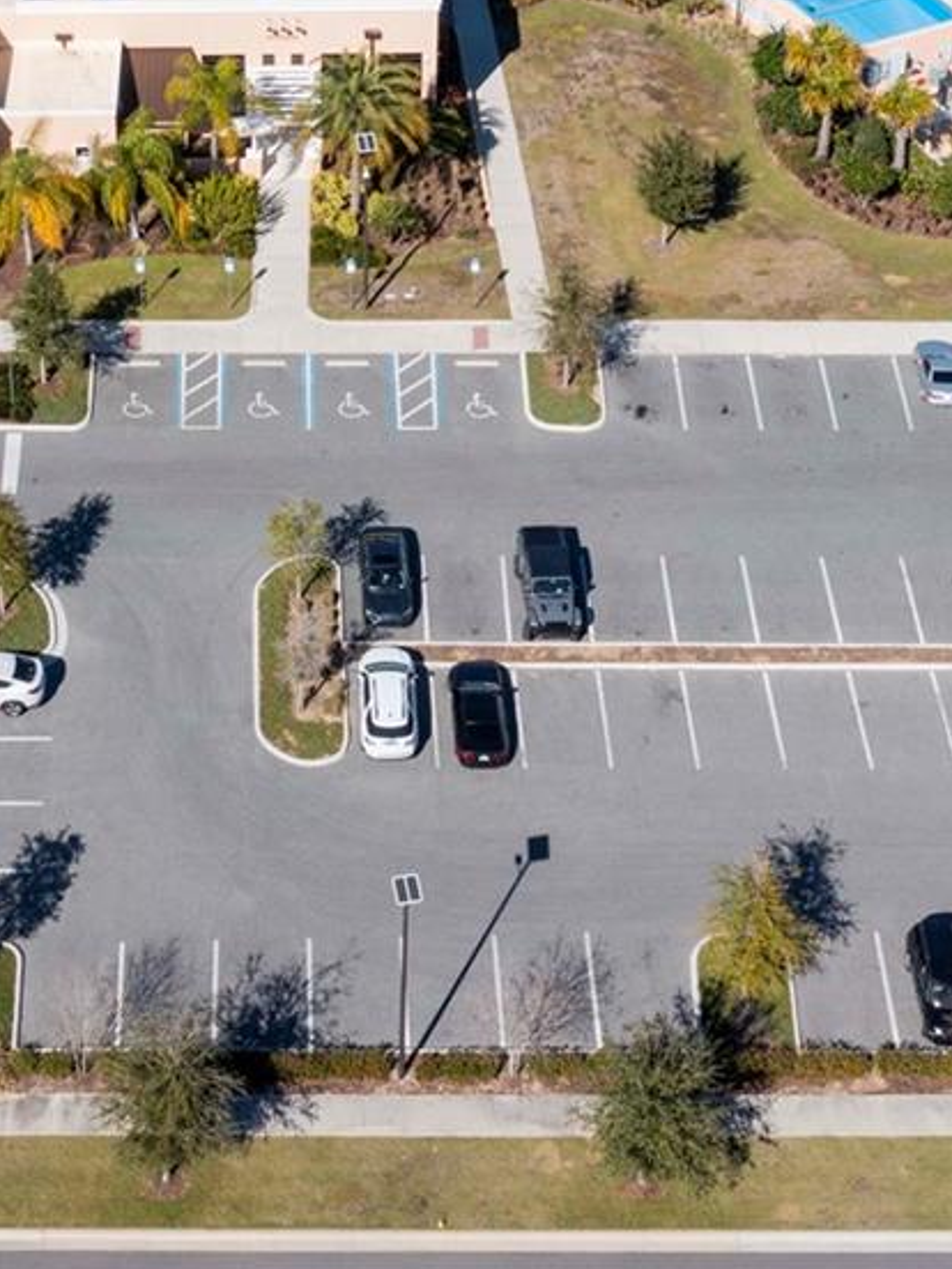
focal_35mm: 78
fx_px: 2860
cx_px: 292
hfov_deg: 18.8
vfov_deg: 24.2
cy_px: 102
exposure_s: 1/500
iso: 100
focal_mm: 10.26
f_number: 6.3
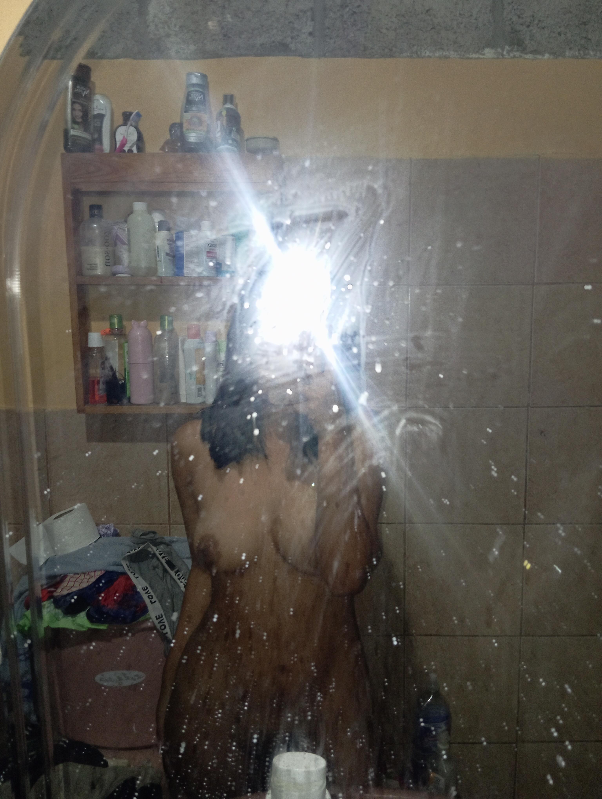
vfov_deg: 63.4
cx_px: 301
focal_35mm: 28
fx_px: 648
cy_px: 400
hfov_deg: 49.9
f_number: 1.8
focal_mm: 4.22
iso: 726
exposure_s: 1/20
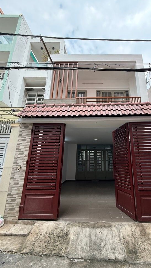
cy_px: 133
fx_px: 114
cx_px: 93
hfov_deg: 66.3
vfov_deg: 99.4
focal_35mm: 16
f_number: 2.2
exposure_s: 1/349
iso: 64
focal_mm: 2.22
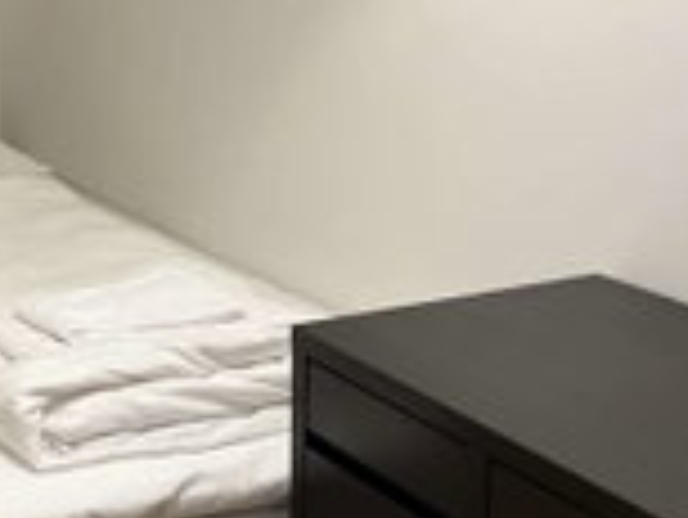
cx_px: 0
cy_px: 95
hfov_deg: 27.0
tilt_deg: -9.8
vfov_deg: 21.3
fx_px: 1353
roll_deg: +2.4
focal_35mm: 68
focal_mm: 5.1
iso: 320
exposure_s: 1/50
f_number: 1.6
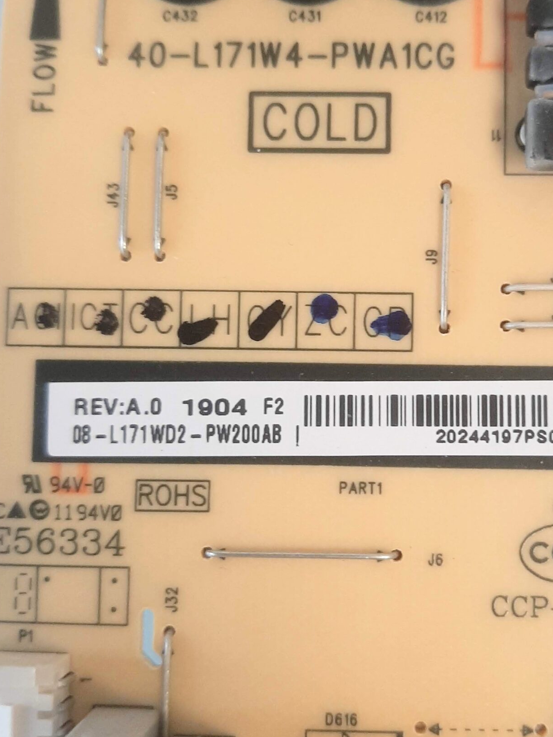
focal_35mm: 41
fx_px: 873
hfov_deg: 34.9
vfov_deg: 45.8
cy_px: 372
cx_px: 358
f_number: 1.7
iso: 100
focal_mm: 3.93
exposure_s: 1/60
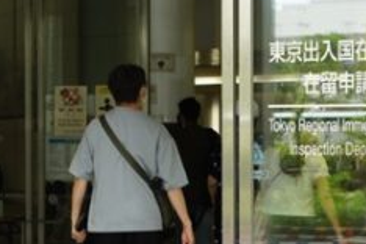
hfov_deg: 19.4
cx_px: 139
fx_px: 1067
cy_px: 163
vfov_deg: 13.0
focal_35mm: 105
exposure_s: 1/320
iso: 1250
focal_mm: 41
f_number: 5.6
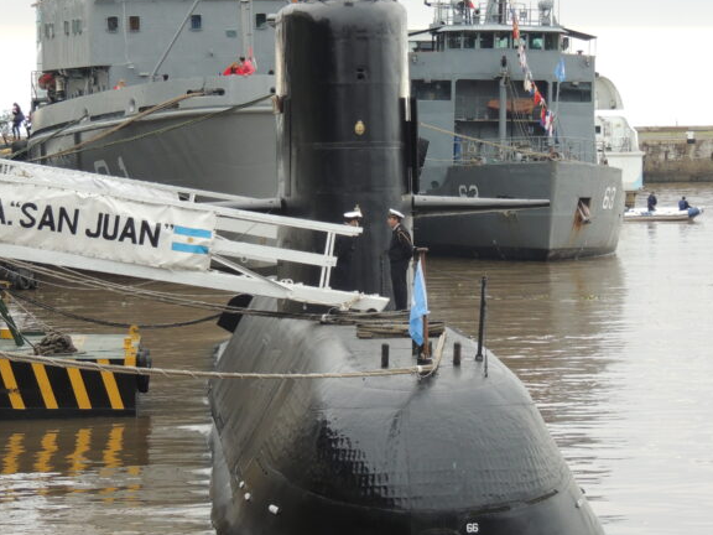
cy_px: 260
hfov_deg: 11.0
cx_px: 312
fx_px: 3708
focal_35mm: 180
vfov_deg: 8.2
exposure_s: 1/125
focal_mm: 24
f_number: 4.3
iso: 280
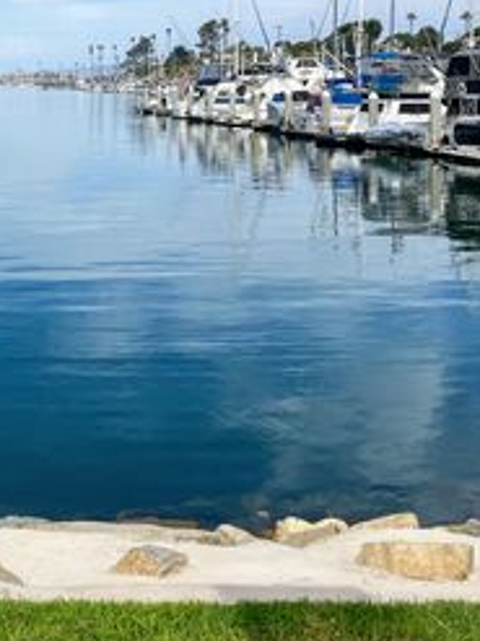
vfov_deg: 34.1
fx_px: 999
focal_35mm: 54
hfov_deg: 26.6
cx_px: 117
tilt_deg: -0.4
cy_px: 93
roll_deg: -0.4
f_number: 1.8
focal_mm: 4.25
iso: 32
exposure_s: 1/4274
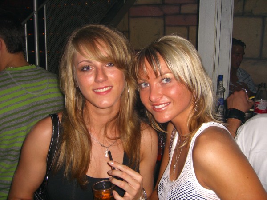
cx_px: 134
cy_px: 100
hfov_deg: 49.0
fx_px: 293
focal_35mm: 38
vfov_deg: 37.7
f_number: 2.8
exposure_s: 1/60
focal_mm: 7.9
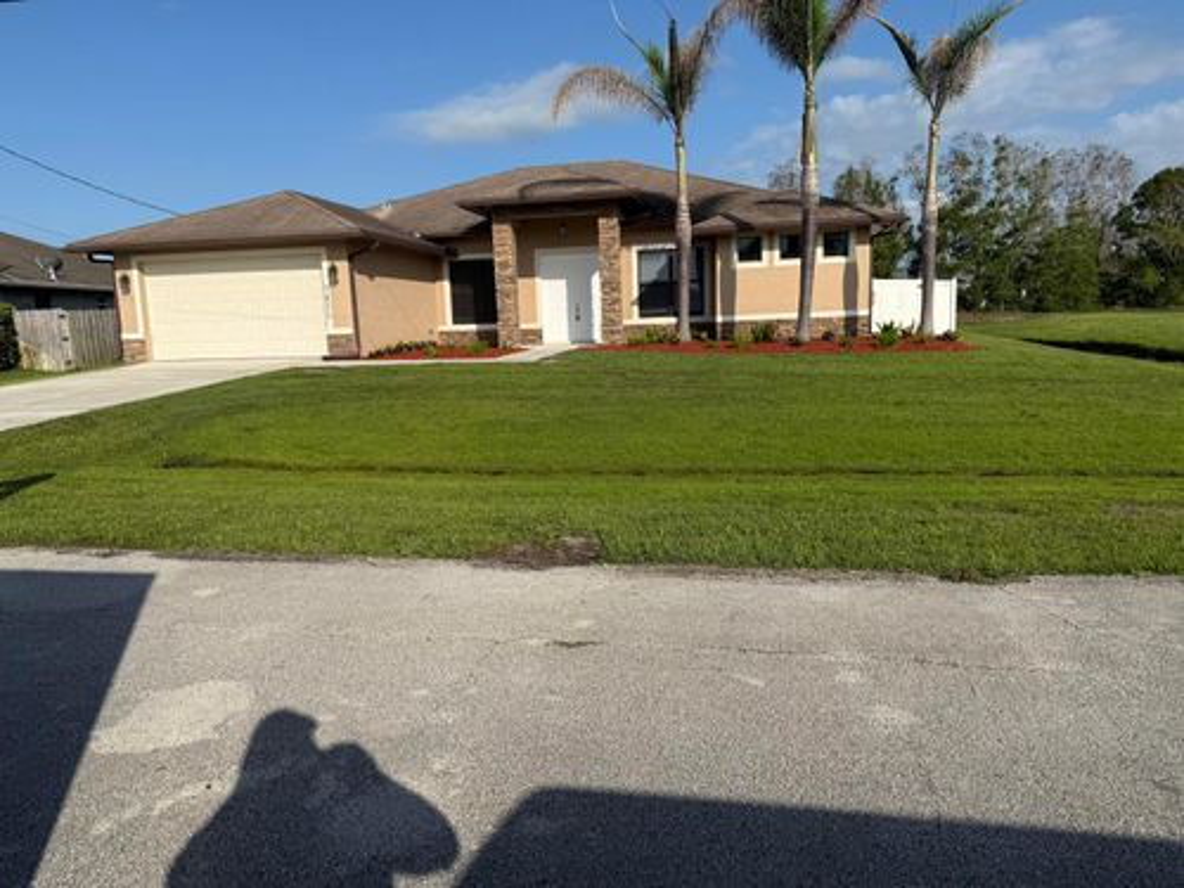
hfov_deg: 71.6
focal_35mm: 24
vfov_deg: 56.8
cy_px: 444
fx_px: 821
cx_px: 592
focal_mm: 6.76
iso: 80
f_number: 1.78
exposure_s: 1/6173
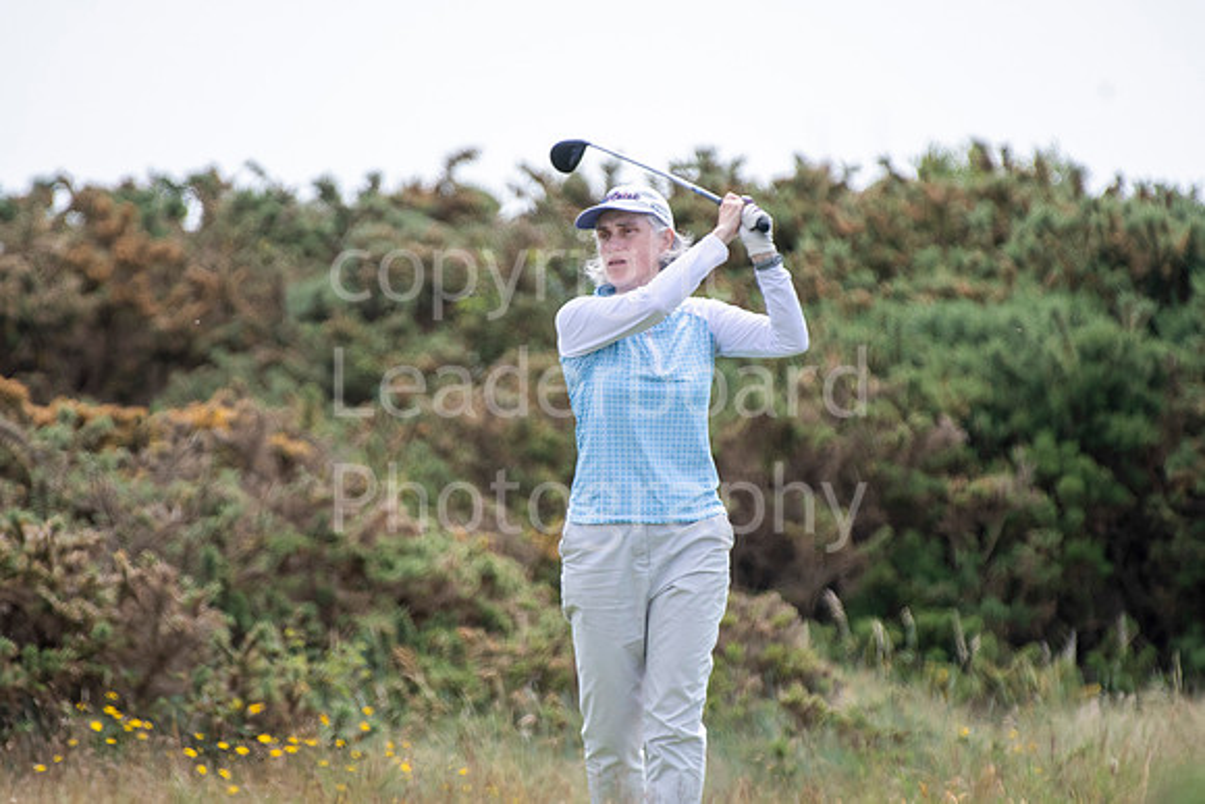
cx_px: 602
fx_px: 25109
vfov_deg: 1.8
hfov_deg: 2.7
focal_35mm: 750
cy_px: 402
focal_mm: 500
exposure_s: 1/1250
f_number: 5.6
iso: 500
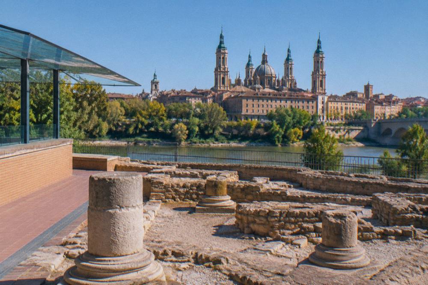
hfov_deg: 41.9
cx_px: 214
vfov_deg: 28.6
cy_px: 142
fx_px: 559
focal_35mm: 47
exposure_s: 1/640
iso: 500
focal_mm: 47
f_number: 7.1
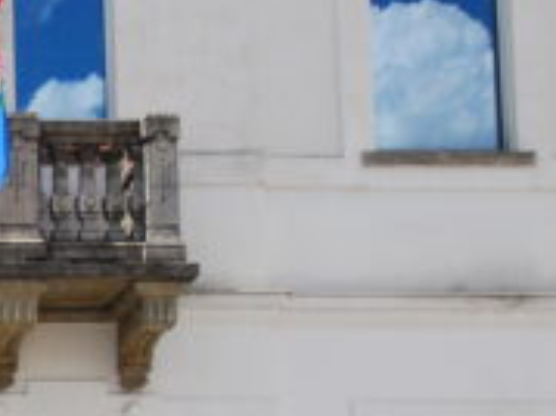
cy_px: 618
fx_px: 2392
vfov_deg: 9.7
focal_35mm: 149
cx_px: -450
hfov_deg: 12.2
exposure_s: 1/2000
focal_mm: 24
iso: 400
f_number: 3.8
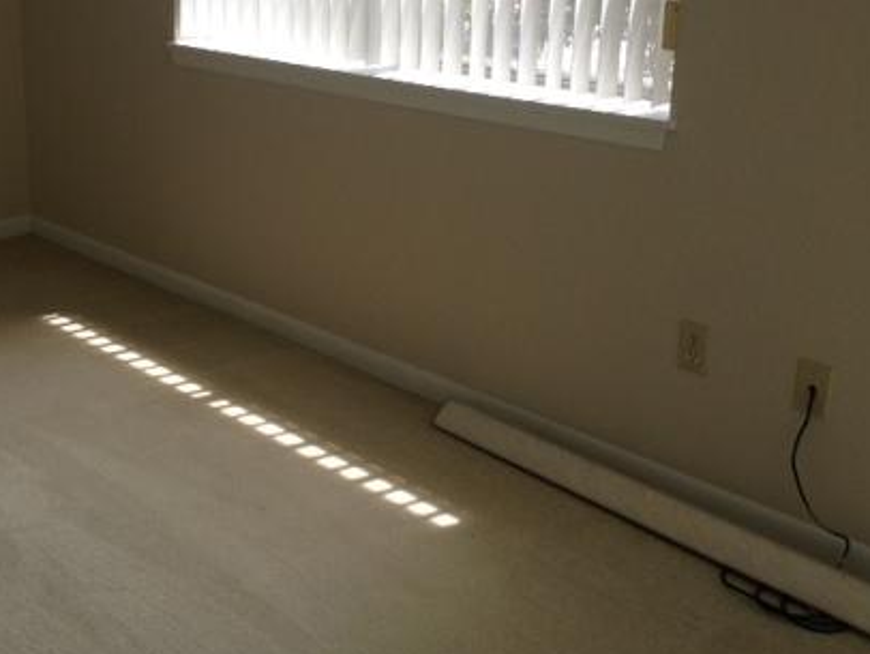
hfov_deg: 35.8
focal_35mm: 52
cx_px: 197
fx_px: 1308
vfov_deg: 27.8
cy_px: 202
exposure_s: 1/257
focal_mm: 4.12
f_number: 2.4
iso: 50
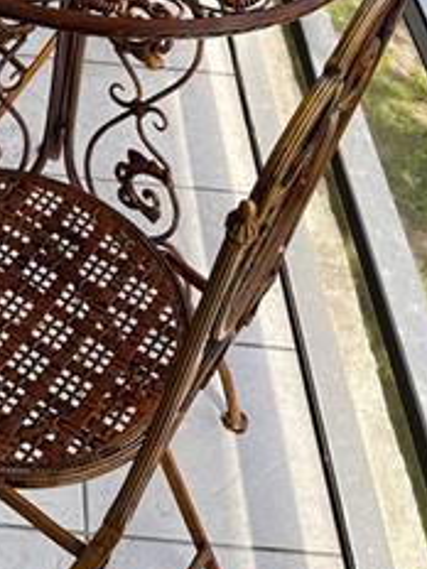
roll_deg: -4.5
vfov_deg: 19.3
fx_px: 1414
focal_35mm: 86
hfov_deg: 16.7
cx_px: -20
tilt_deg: -20.1
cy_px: -336
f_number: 1.6
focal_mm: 5.1
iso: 32
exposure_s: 1/160
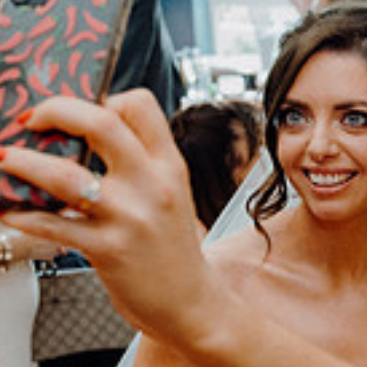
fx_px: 1247
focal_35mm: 104
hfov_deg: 15.5
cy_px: 264
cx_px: 546
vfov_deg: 16.7
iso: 2500
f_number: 3.5
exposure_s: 1/160
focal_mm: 29
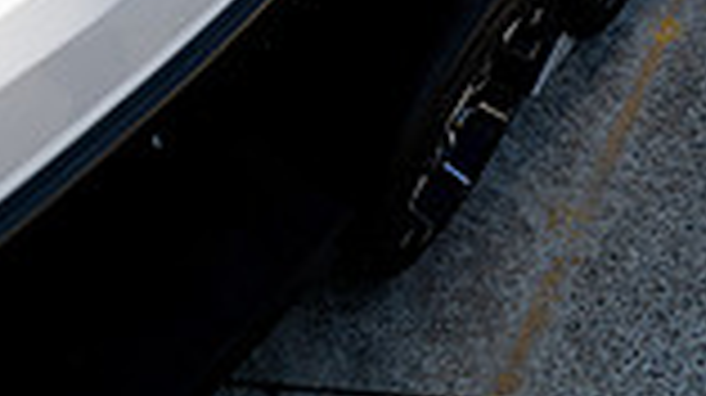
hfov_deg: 33.0
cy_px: -522
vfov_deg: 14.3
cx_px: 58
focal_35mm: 60
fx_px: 1122
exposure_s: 1/250
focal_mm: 20
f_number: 11
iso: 250
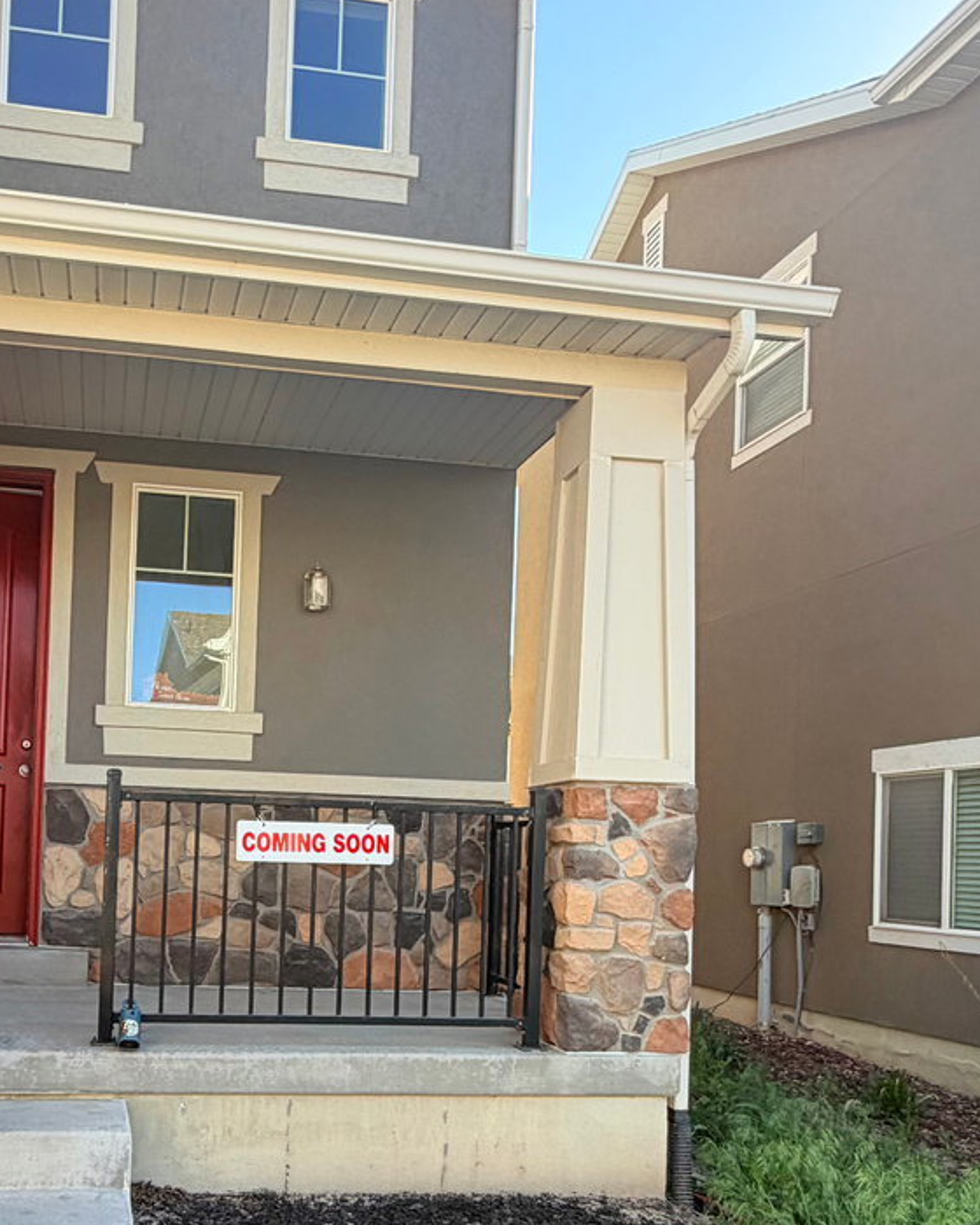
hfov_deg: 46.6
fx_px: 1088
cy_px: 847
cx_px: 234
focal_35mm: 30
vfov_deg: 57.1
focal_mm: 2.22
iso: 40
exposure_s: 1/224
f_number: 2.2
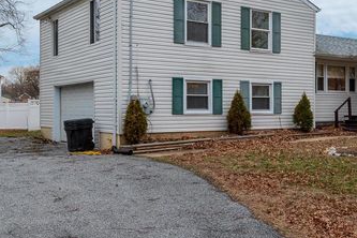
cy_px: 103
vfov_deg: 28.0
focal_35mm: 48
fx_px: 476
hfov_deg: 40.0
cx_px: 266
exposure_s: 1/50
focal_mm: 32
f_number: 16
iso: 320
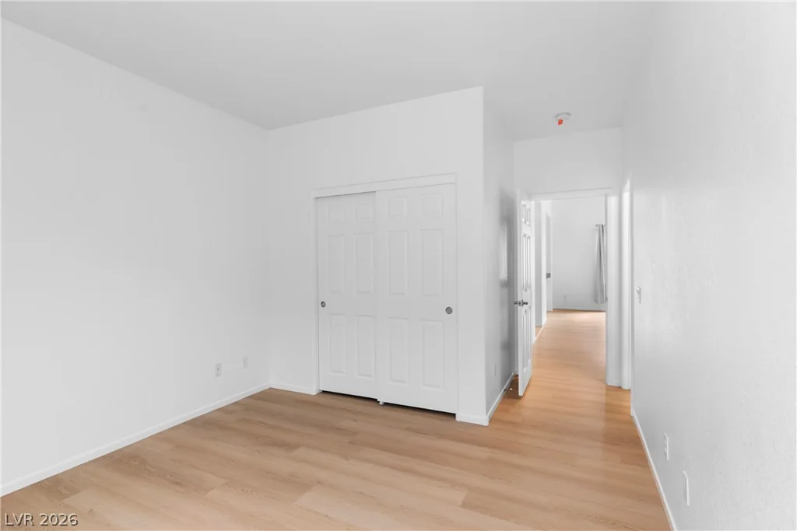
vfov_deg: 70.5
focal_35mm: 17
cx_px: 398
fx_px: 376
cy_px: 266
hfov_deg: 93.3
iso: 400
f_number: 8
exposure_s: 1
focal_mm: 17
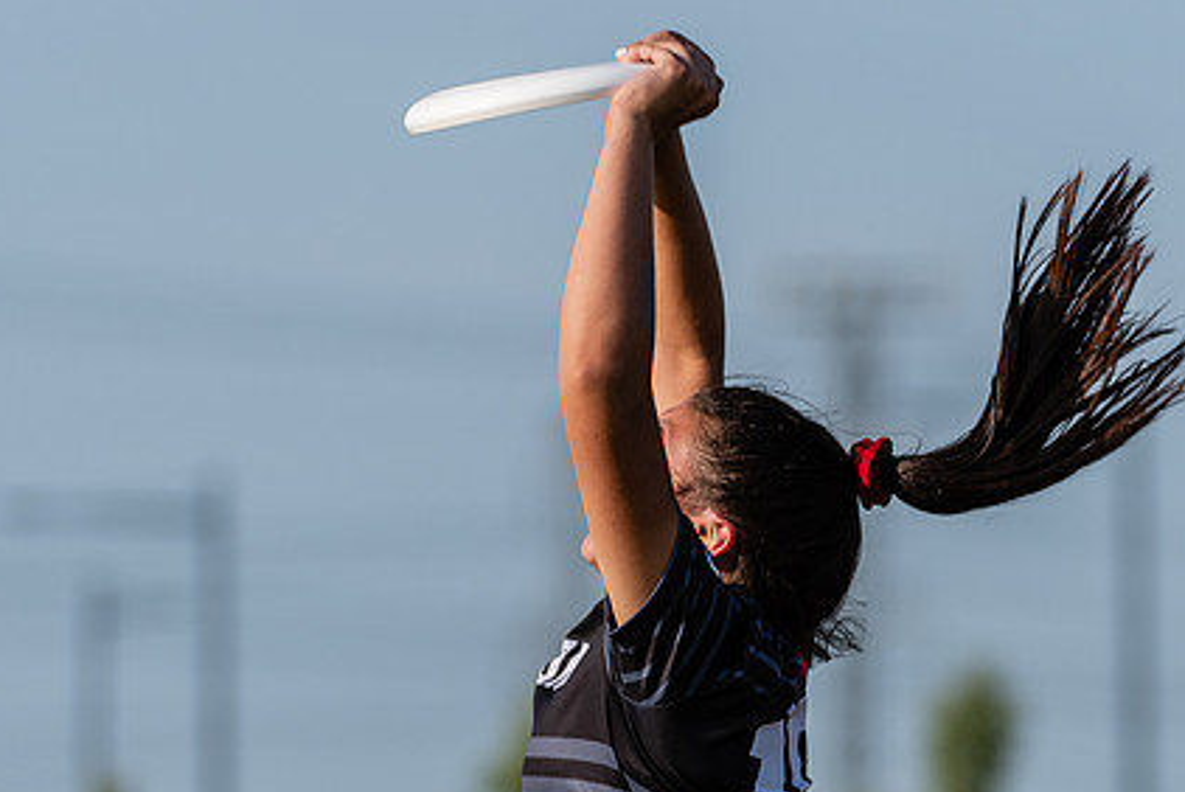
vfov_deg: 2.7
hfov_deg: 4.1
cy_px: 490
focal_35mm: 505
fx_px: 16634
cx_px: 709
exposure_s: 1/1250
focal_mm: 210
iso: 140
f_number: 4
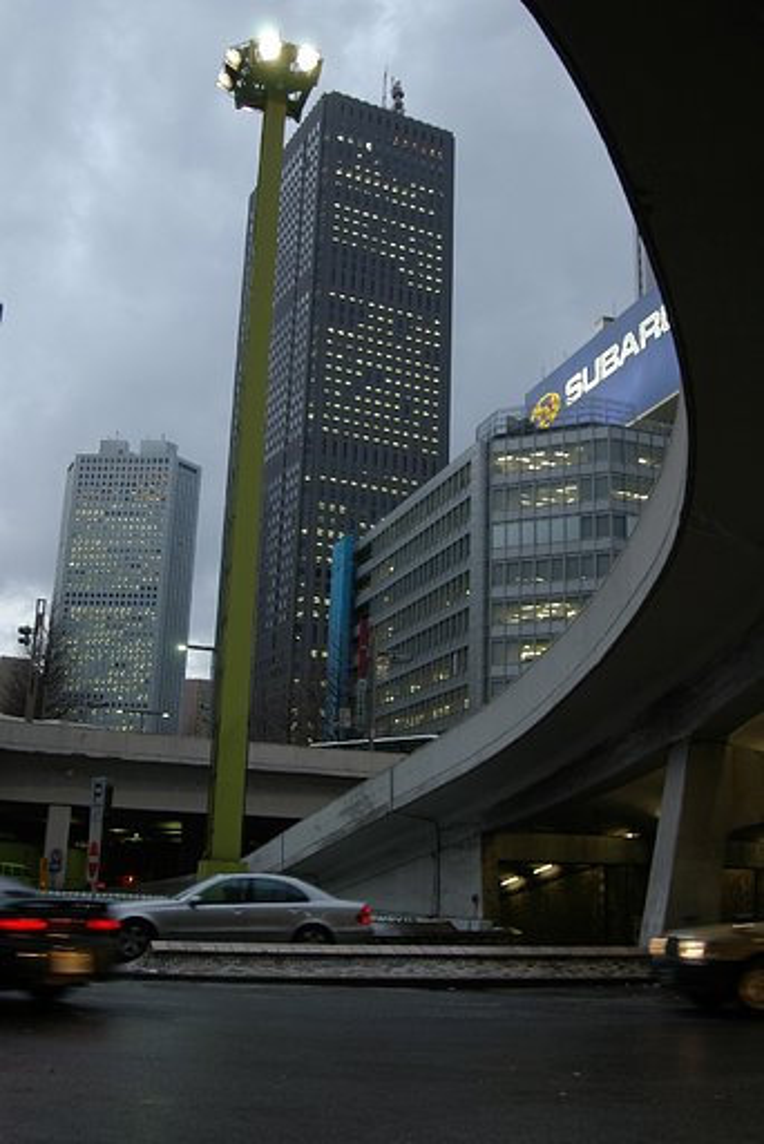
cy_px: 572
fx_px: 1144
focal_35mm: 36
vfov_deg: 53.1
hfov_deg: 36.9
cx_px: 382
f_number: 4.5
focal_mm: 24
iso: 200
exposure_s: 1/20
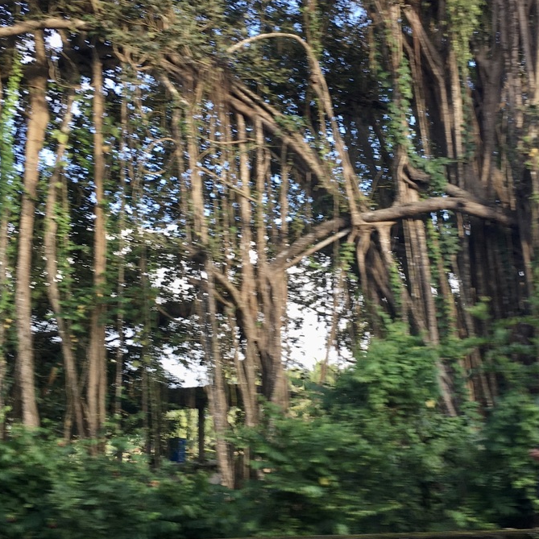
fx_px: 810
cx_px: 317
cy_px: 261
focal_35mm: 46
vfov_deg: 36.8
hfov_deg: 36.7
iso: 25
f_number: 2.2
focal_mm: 4.15
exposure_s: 1/106
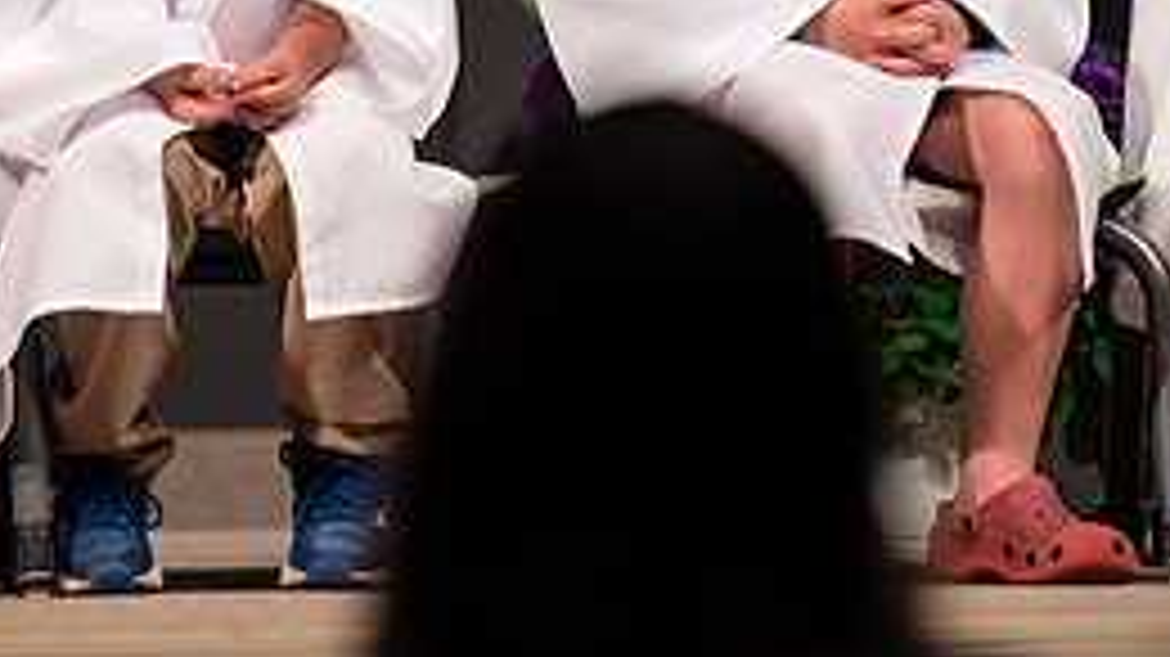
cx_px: 730
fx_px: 16312
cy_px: -255
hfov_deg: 4.1
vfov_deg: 2.3
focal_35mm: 526
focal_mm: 200
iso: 500
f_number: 2.8
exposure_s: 1/400
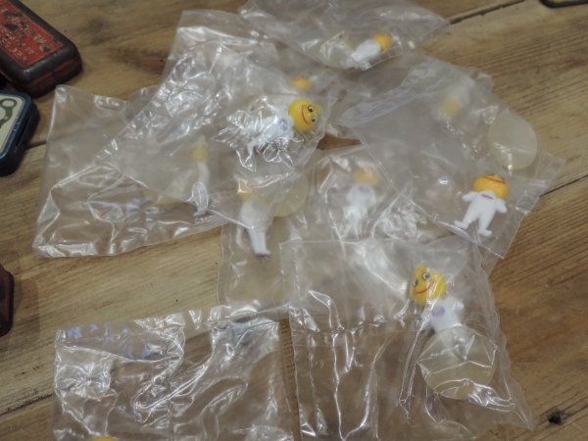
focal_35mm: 33
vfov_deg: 42.9
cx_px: 294
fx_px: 561
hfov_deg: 55.4
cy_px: 220
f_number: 3.2
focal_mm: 5.8
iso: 400
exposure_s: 1/40
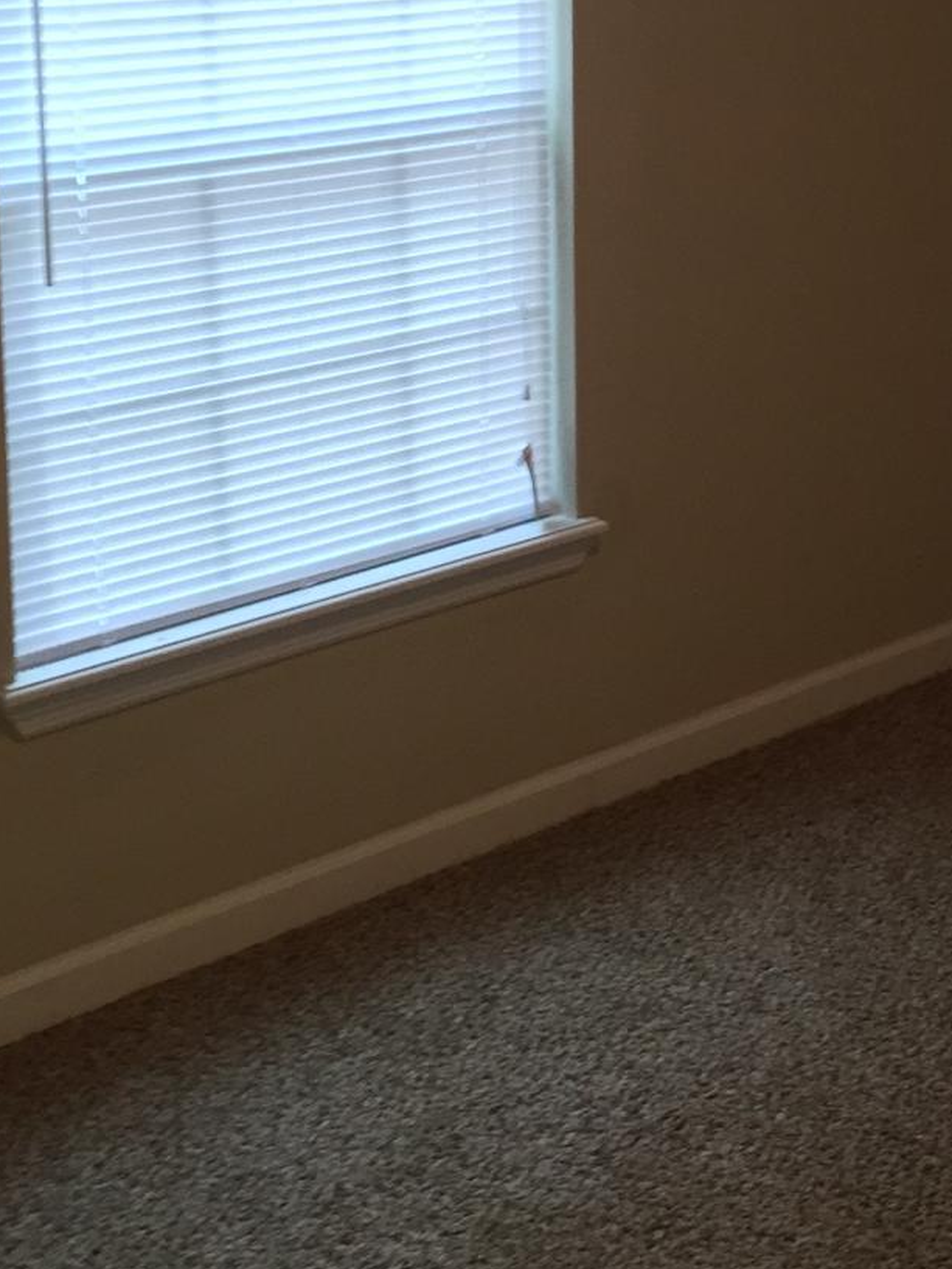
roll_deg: -1.4
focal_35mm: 71
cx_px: 985
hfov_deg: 20.0
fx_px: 2603
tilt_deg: -10.0
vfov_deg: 26.8
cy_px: 222
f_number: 2.2
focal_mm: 4.15
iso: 200
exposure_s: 1/30
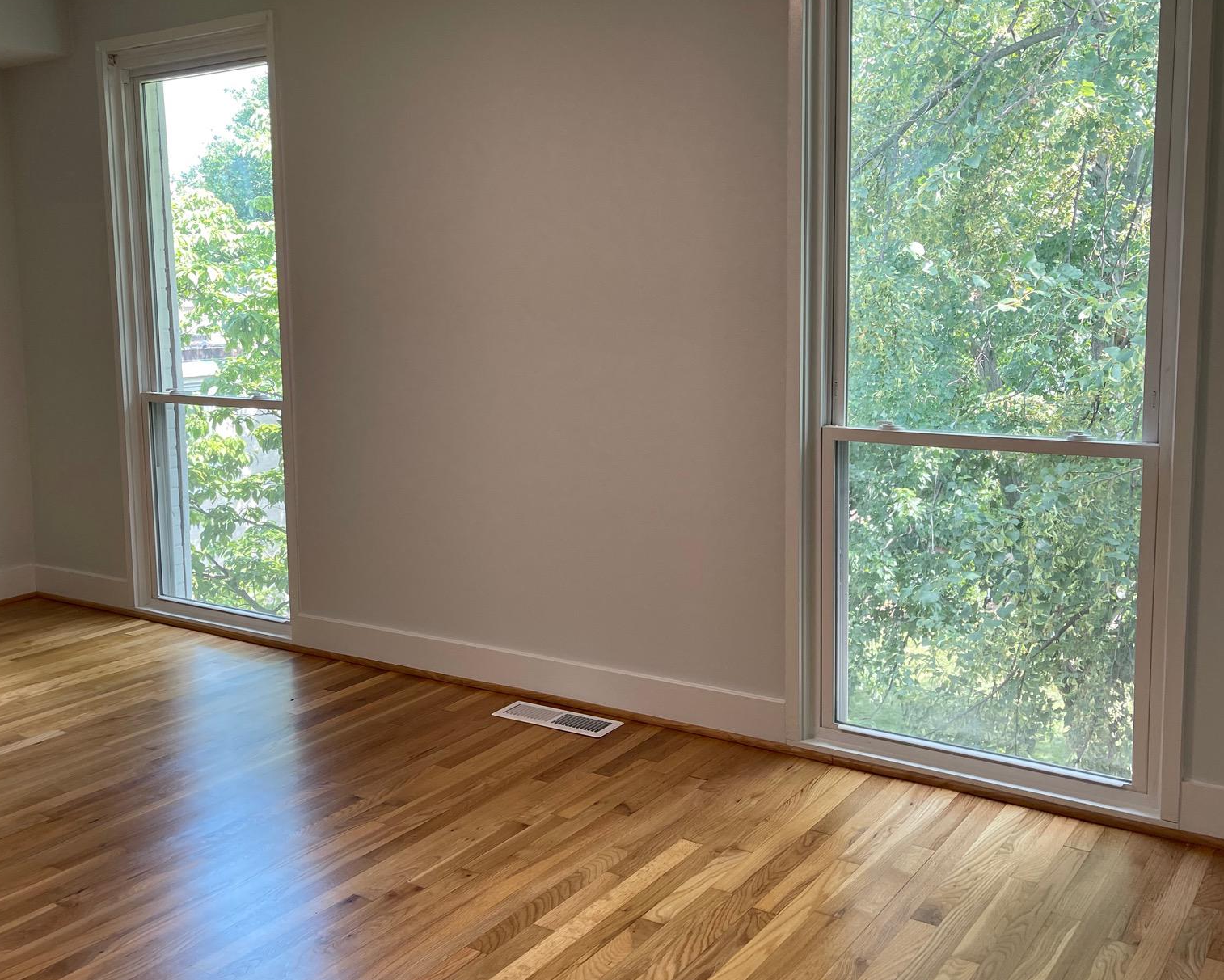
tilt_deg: -7.8
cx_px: 599
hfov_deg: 54.2
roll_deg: +0.6
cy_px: 429
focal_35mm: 33
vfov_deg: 44.5
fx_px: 1196
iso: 64
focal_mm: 5.1
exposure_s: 1/120
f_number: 1.6
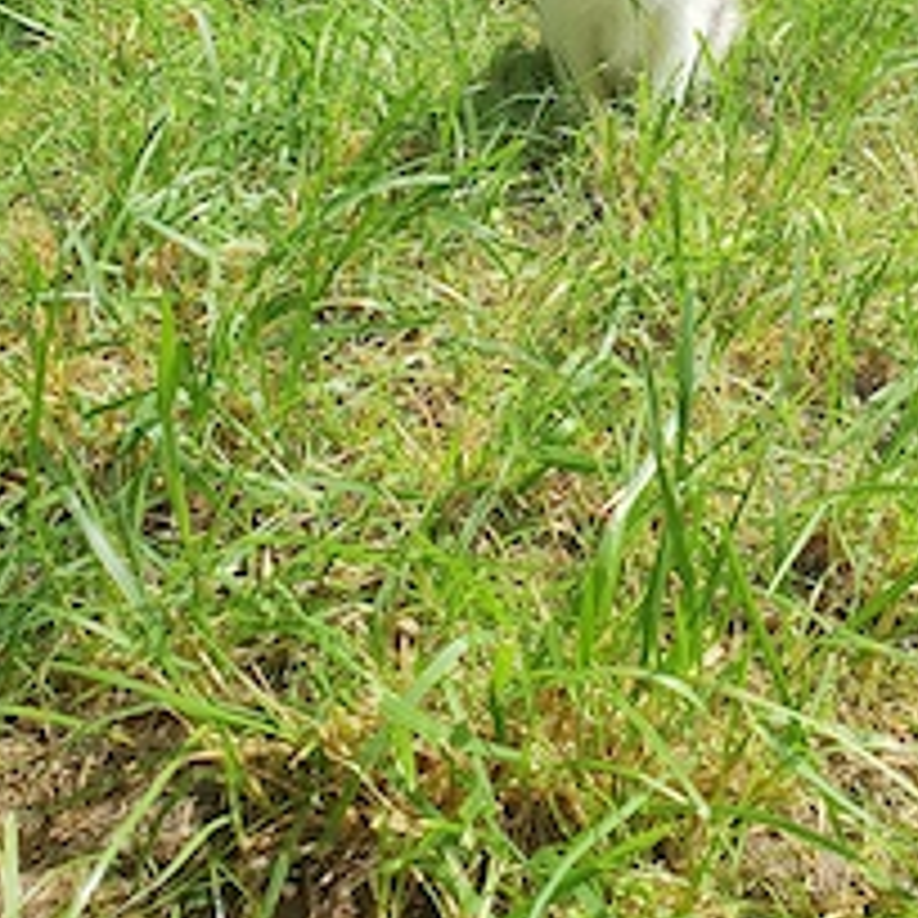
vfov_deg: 35.7
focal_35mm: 45
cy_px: 122
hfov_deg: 37.0
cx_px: 639
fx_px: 1350
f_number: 2.4
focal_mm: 4.32
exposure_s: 1/769
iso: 50
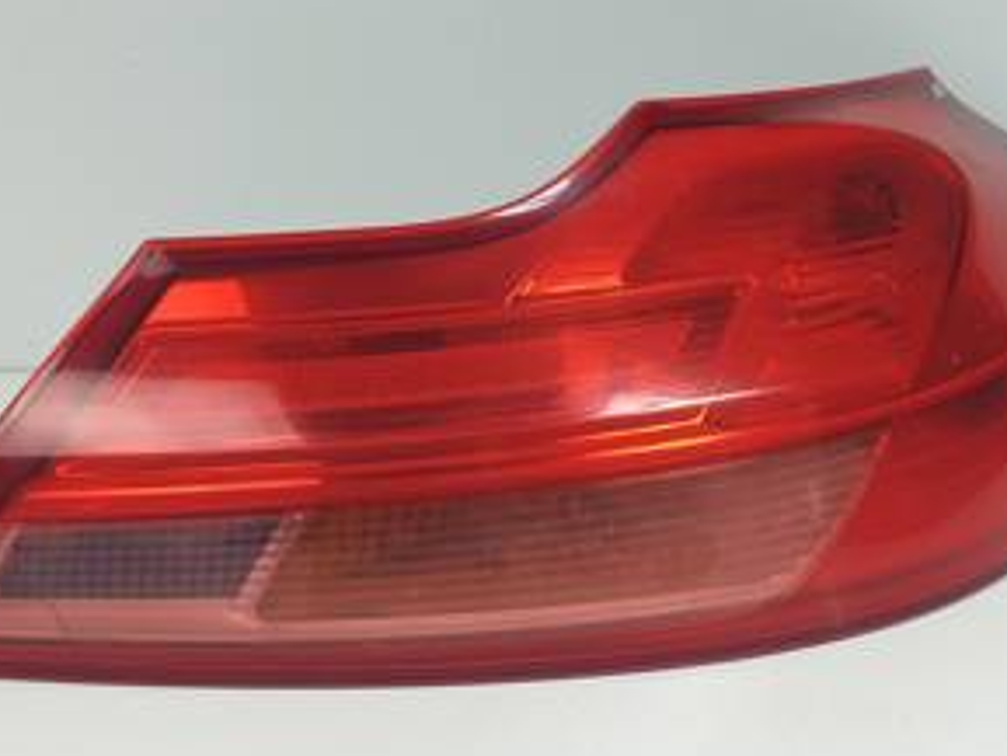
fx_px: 1048
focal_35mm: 36
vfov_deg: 39.6
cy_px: 317
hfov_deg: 51.3
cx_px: 530
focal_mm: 4.3
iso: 50
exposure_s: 1/144
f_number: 2.4
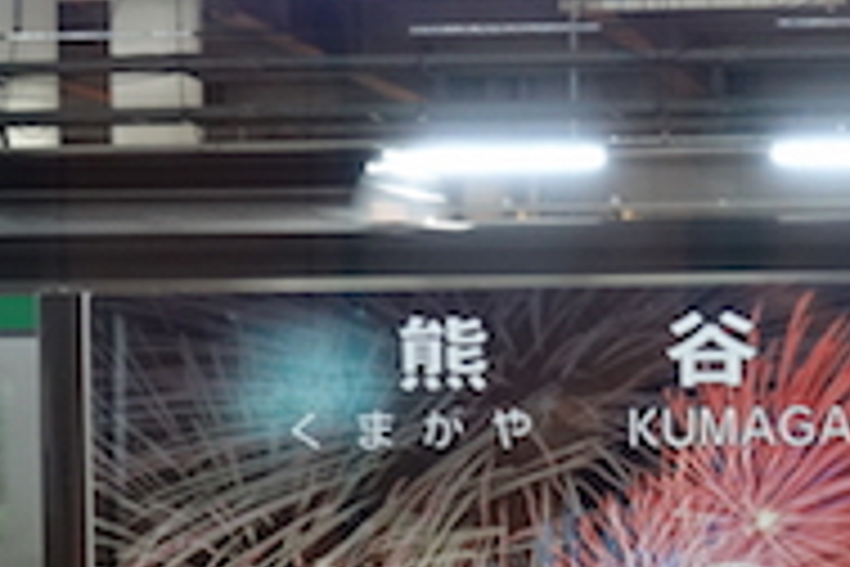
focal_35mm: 143
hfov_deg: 14.3
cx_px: 607
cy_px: 603
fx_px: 3376
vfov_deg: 9.5
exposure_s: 1/50
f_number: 2.8
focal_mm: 16.62
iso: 1250
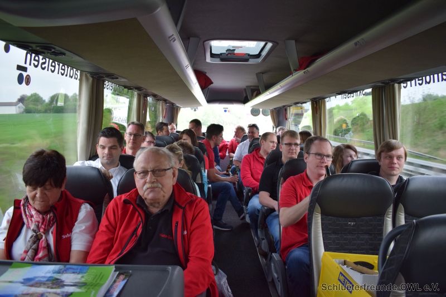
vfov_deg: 47.9
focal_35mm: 27
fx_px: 334
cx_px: 223
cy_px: 148
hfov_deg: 67.4
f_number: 3.5
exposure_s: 1/60
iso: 800
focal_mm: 18
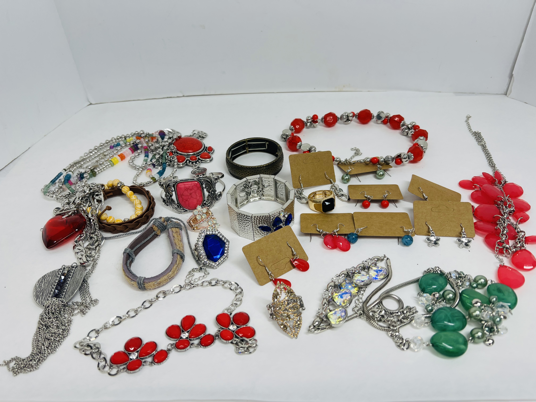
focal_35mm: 26
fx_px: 403
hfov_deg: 67.3
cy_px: 201
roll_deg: +4.4
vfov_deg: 53.1
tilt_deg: -39.4
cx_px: 268
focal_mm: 5.7
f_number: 1.5
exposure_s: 1/454
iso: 50
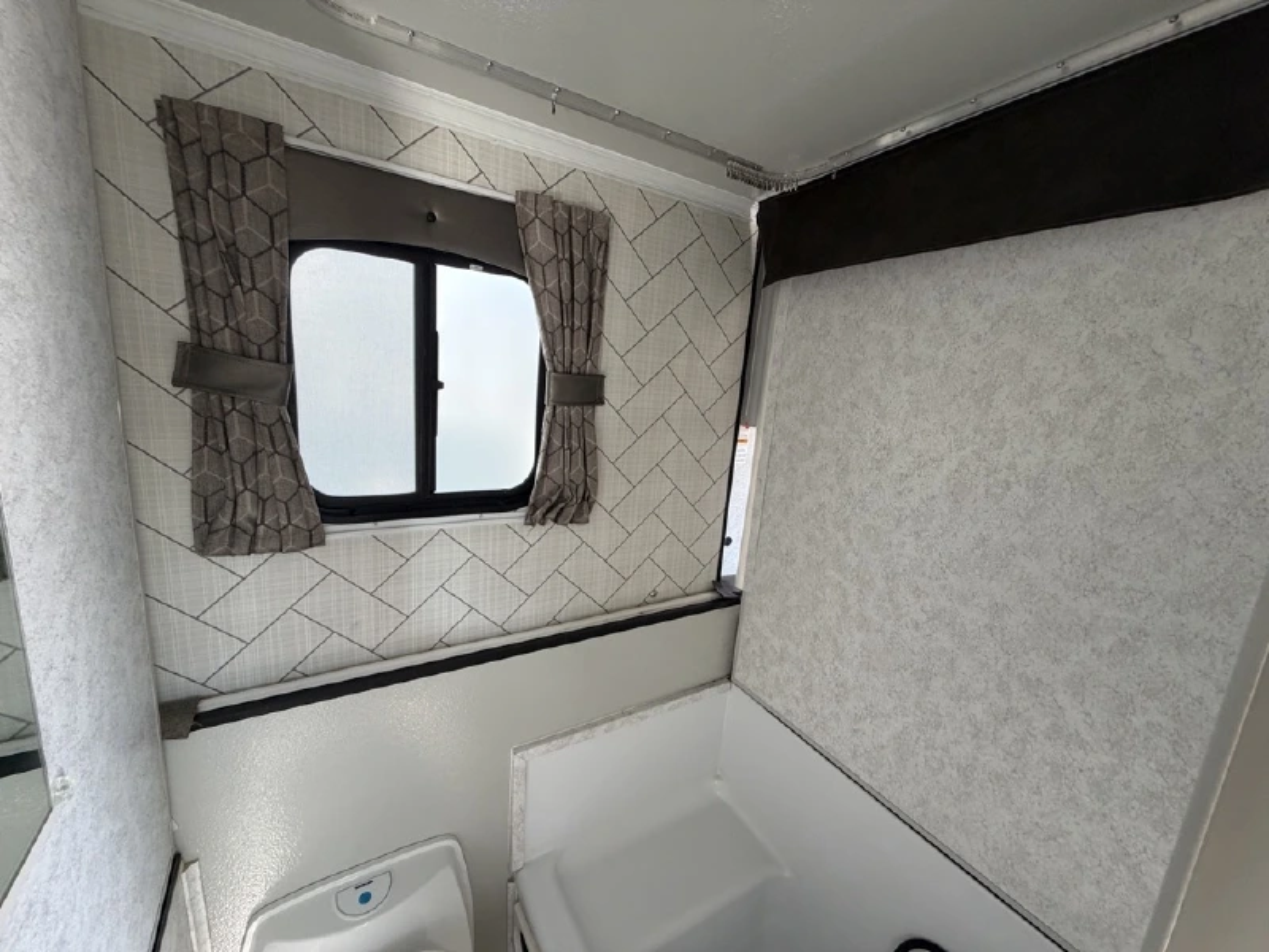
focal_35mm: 14
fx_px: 513
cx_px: 634
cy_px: 476
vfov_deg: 85.7
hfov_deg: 102.1
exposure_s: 1/121
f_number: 2.2
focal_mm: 2.22
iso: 200
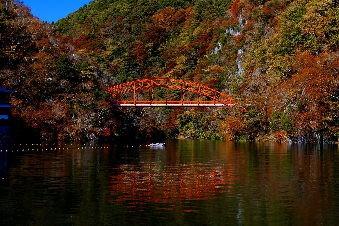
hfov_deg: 28.8
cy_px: 113
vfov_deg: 19.5
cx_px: 170
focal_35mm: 70
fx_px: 659
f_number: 3.7
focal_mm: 25.6
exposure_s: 1/640
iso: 125
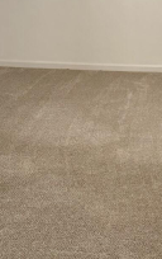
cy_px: 93
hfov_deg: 15.5
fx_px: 585
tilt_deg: -15.4
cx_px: 158
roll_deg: -1.3
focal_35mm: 83
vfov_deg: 24.8
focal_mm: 6.76
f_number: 1.78
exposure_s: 1/60
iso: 400
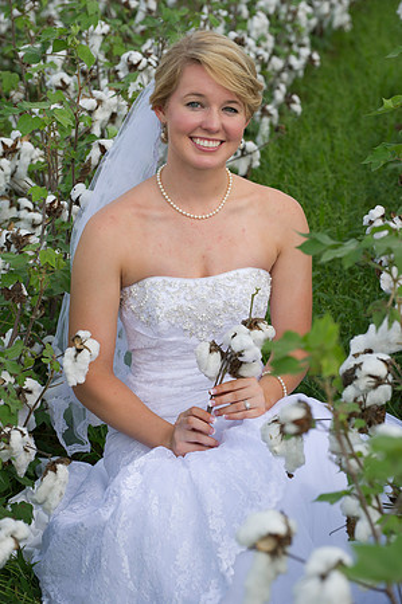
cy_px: 302
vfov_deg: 15.2
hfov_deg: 10.1
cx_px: 201
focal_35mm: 135
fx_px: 2266
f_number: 7.1
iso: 200
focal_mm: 135
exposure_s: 1/160
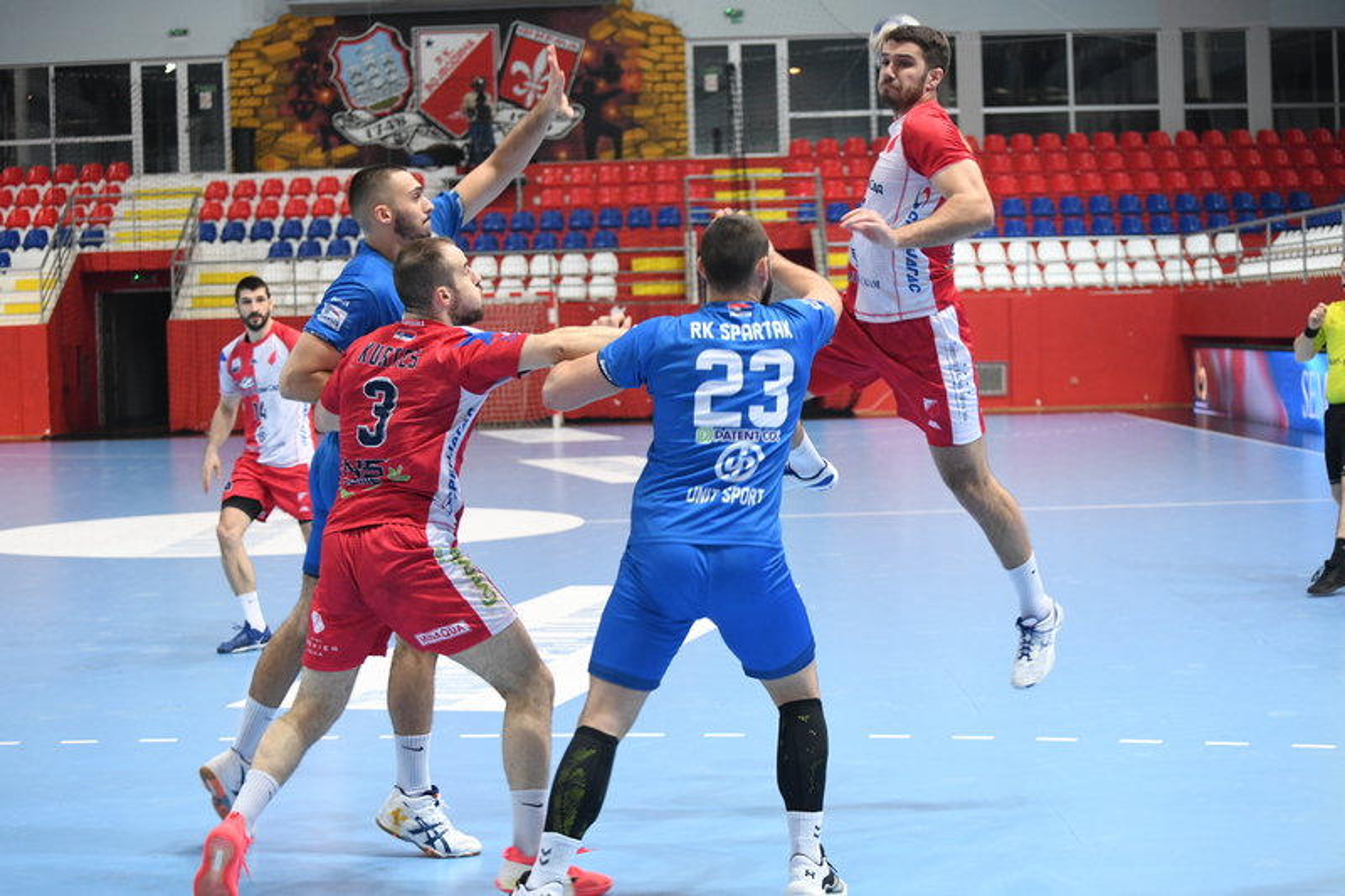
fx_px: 2615
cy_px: 448
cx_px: 672
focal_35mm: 70
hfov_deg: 28.8
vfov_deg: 19.4
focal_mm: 70
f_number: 5
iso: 2500
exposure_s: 1/250
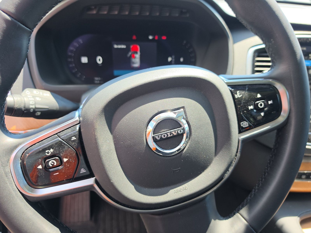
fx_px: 207
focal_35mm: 23
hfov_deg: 73.9
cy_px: 116
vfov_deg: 58.9
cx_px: 156
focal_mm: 6.5
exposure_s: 1/132
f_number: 1.4
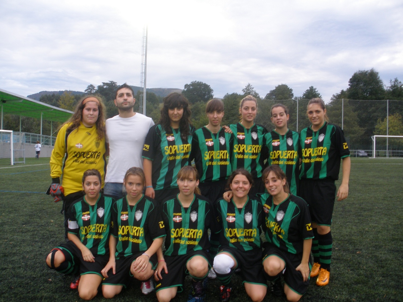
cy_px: 151
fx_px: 419
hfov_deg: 51.4
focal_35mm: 36
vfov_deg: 39.7
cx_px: 202
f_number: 3.5
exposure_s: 1/30
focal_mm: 6.3
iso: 100
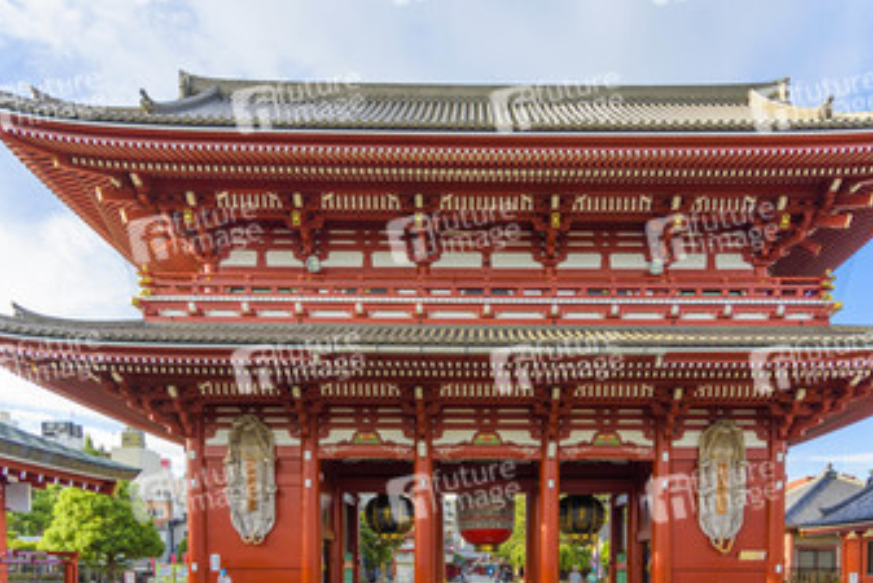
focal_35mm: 32
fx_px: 776
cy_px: 298
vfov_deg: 41.2
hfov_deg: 58.5
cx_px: 486
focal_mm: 24
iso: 100
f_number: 4
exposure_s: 1/200
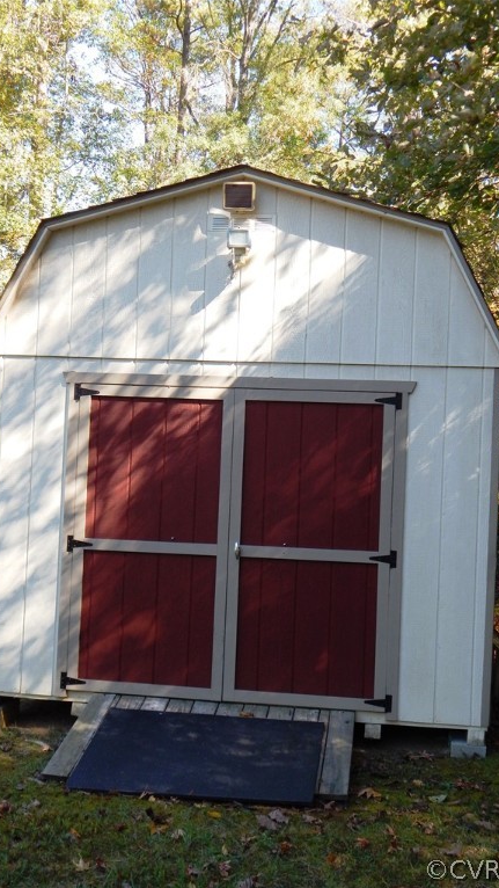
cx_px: 226
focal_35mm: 47
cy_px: 444
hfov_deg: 25.4
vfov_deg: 43.7
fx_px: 1105
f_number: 3.6
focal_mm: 7.7
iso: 125
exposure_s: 1/160
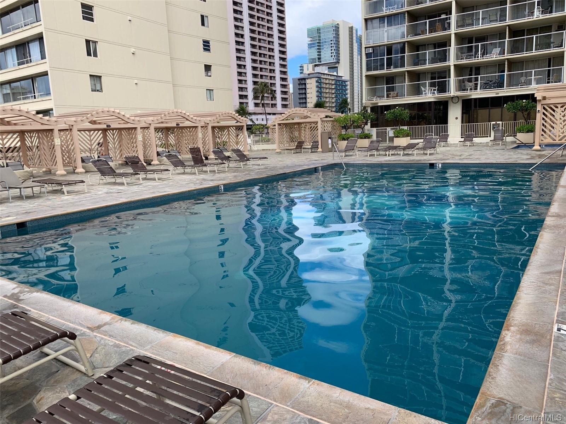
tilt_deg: -9.7
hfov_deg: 67.3
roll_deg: +2.1
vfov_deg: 53.1
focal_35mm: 26
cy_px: 212
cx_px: 283
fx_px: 425
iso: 25
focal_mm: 4.25
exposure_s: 1/1054
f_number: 1.8
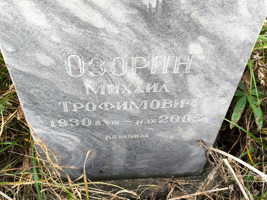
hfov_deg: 38.2
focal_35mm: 50
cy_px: 100
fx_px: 386
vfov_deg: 29.1
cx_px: 134
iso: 100
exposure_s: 1/120
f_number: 1.7
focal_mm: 4.71
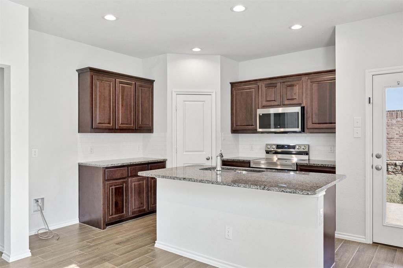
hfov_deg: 71.5
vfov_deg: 51.3
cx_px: 202
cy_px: 134
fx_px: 280
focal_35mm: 25
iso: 400
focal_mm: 25
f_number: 8
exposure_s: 1/60
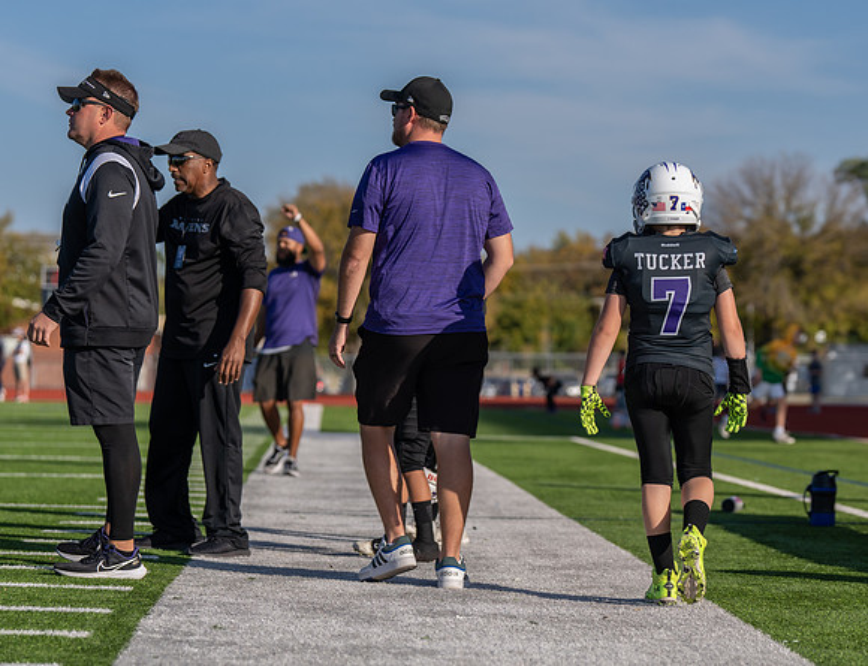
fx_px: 3139
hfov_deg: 15.7
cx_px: 566
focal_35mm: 124
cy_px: 370
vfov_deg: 12.1
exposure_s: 1/2500
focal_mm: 95
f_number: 3.2
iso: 125
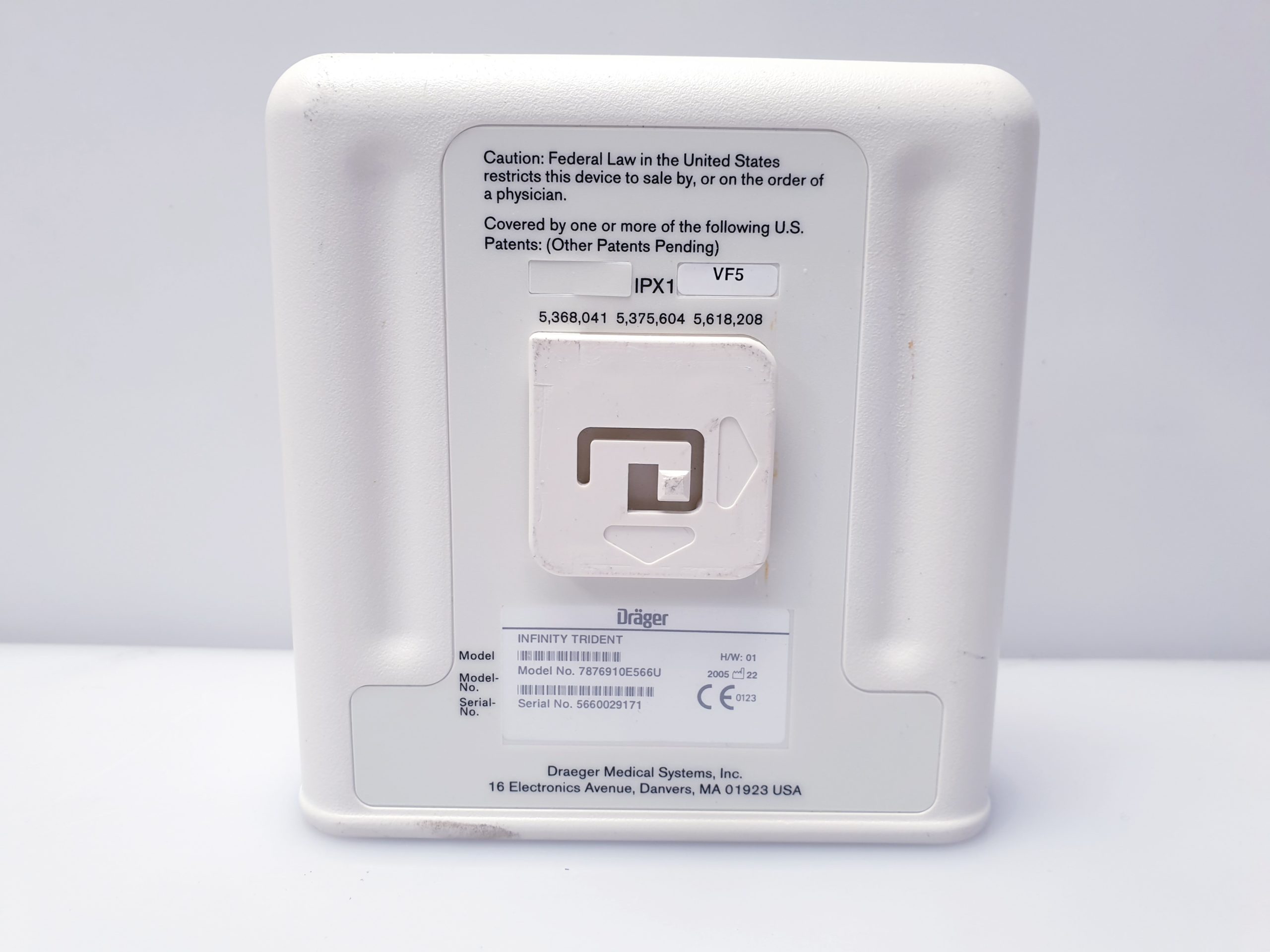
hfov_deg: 67.3
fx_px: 954
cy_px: 476
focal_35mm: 26
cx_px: 635
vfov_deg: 53.1
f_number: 2.4
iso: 64
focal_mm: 4.3
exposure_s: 1/50
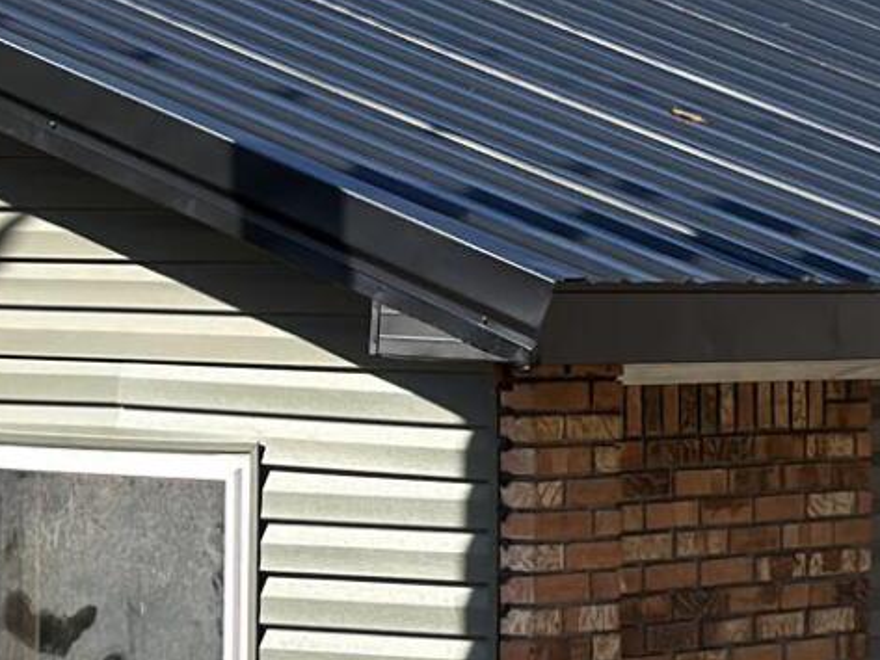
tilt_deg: -3.3
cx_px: 634
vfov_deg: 7.3
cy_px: 463
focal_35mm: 203
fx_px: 5162
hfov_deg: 9.7
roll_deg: -0.6
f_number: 1.78
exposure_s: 1/2985
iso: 64
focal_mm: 6.76
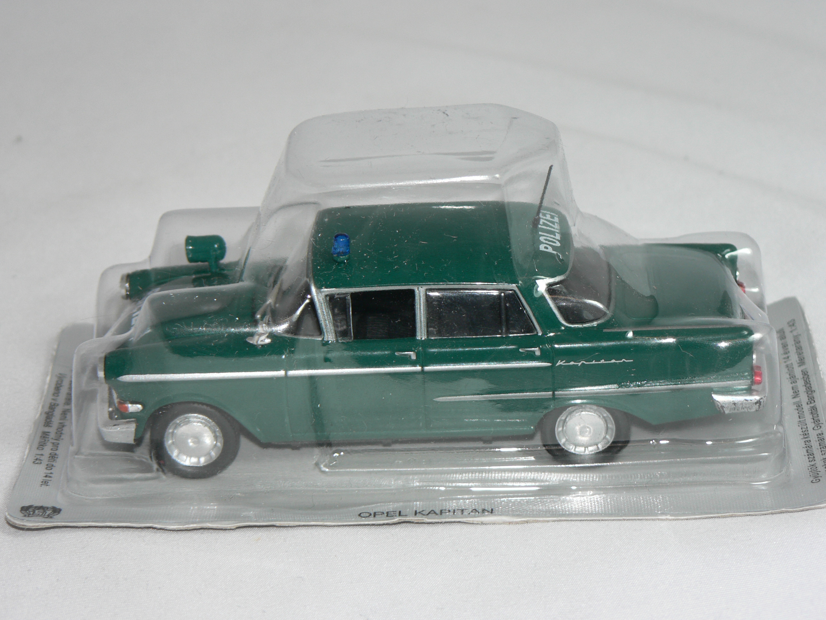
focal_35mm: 117
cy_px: 310
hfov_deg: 16.8
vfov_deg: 12.7
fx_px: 2792
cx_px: 413
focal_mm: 19.5
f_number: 3.2
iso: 80
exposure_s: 1/60
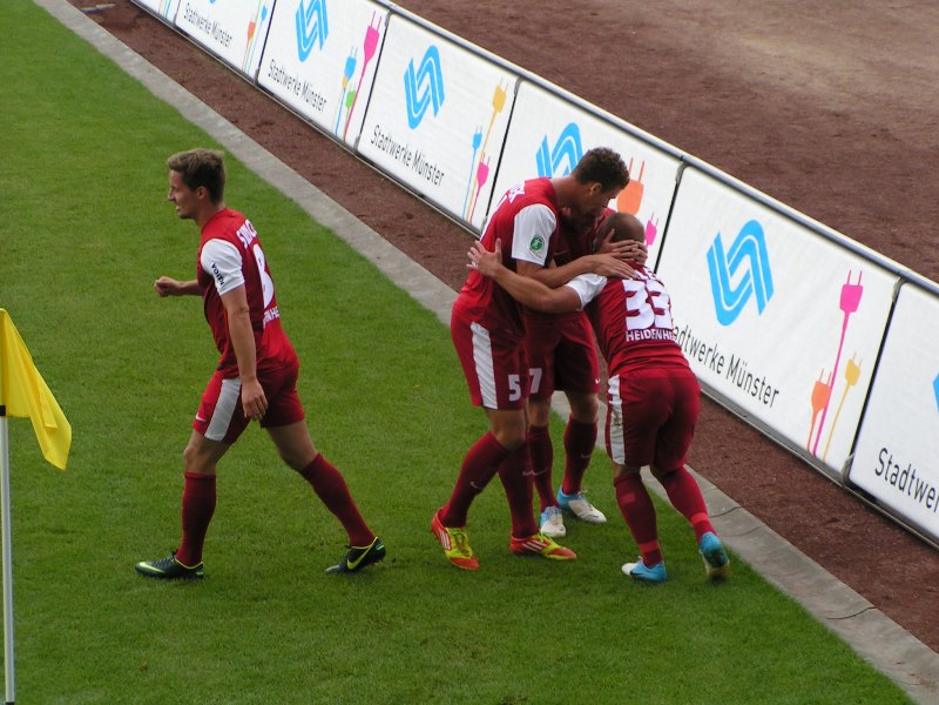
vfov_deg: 9.9
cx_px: 470
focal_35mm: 150
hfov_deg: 13.2
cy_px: 352
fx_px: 4069
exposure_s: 1/200
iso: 50
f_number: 4.5
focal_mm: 22.9
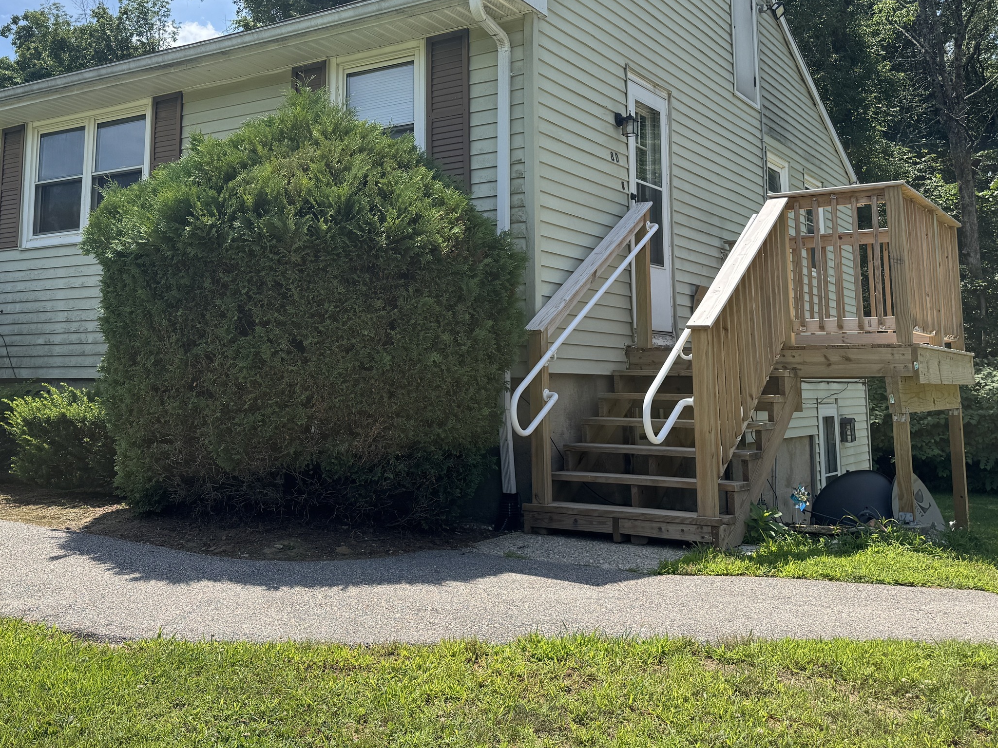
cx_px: 412
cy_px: 230
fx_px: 1038
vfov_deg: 39.0
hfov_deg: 51.1
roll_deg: -0.7
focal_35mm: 36
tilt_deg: +6.1
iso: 80
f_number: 1.78
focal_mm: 6.76
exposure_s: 1/2959
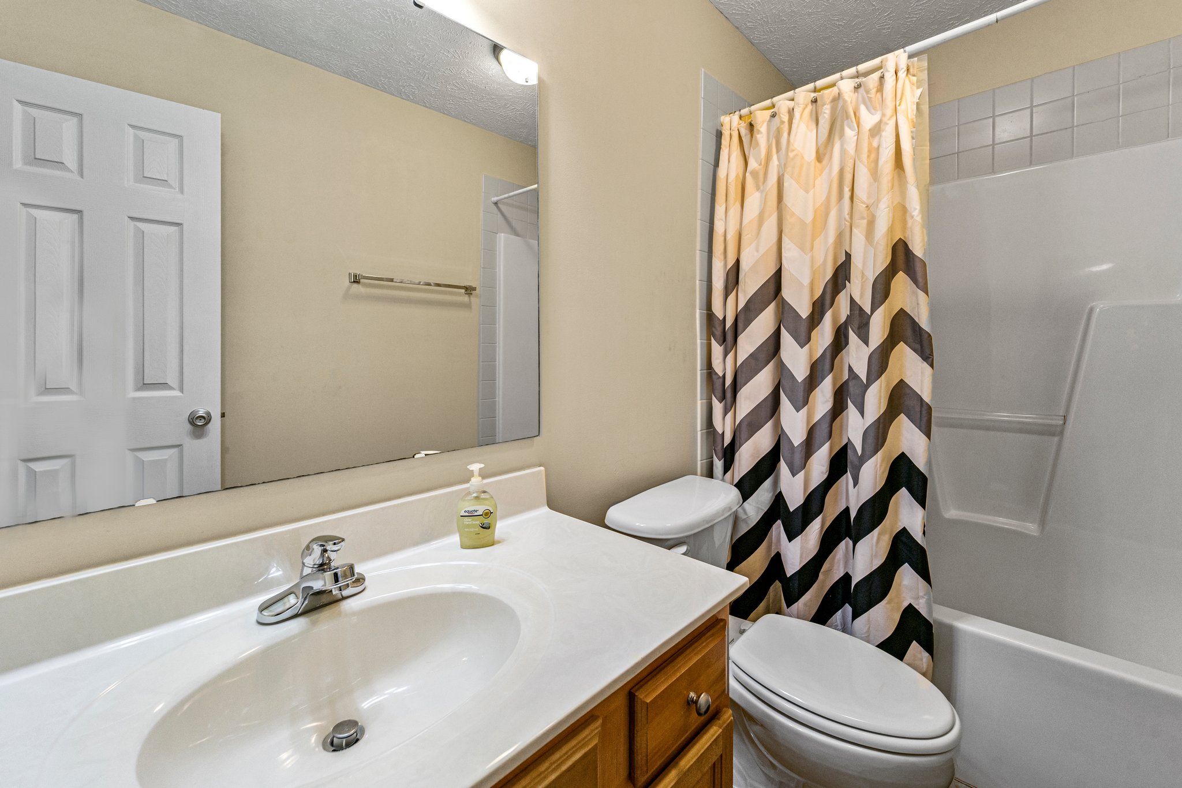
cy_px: 394
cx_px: 591
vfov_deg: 81.2
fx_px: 460
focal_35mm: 14
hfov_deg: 104.3
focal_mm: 14
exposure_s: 1/4
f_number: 8
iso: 200
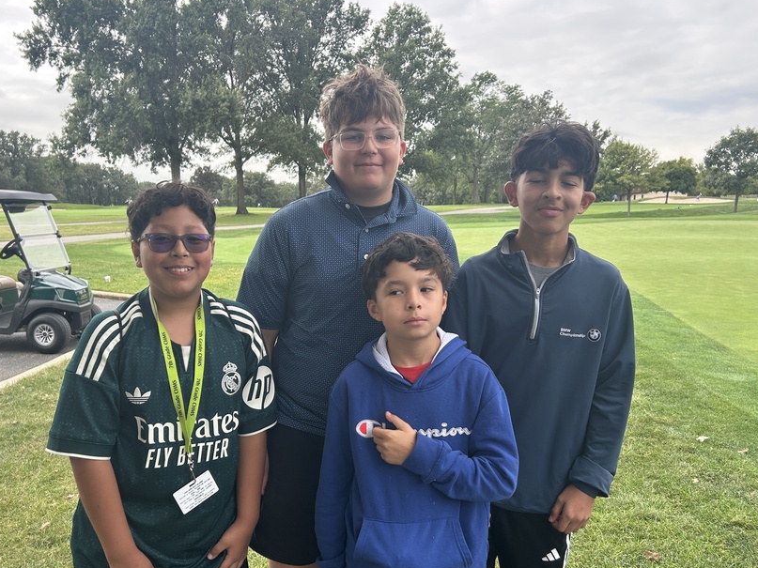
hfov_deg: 55.2
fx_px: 723
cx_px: 339
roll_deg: -1.0
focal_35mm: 33
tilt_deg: -7.7
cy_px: 317
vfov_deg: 42.9
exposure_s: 1/674
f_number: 1.5
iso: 50
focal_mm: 5.7
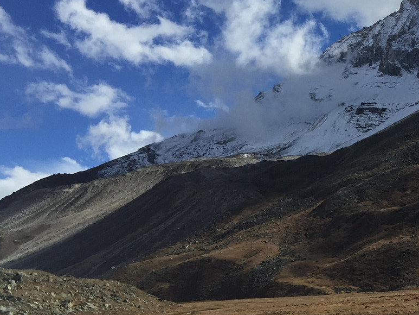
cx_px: 430
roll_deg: +3.6
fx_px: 726
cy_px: 177
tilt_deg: +8.1
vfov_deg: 24.4
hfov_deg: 29.7
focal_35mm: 60
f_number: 2.2
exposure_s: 1/3049
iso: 32
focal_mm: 4.15
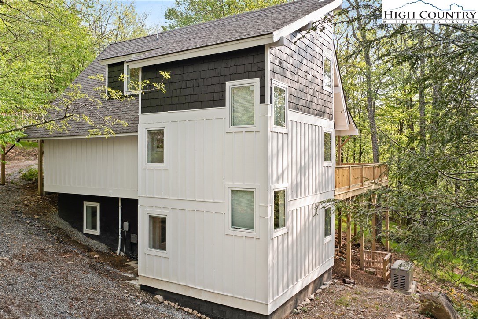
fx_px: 372
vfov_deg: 46.4
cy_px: 160
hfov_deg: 65.5
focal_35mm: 28
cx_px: 239
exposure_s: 1/120
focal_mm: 10.26
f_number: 4.5
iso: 100
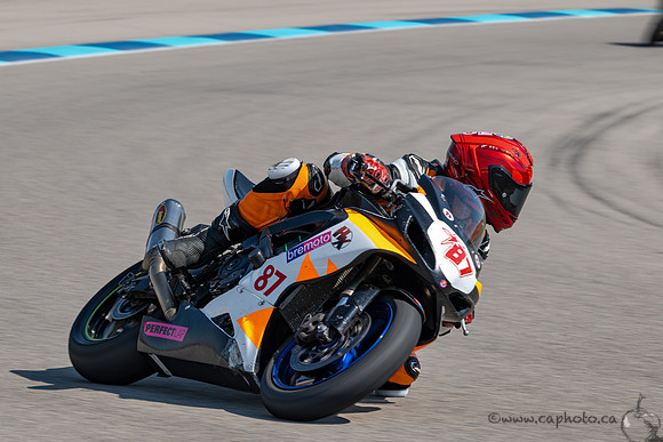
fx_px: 4876
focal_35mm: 265
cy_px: 290
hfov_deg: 7.8
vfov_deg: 5.2
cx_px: 341
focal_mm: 200
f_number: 13
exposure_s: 1/200
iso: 110
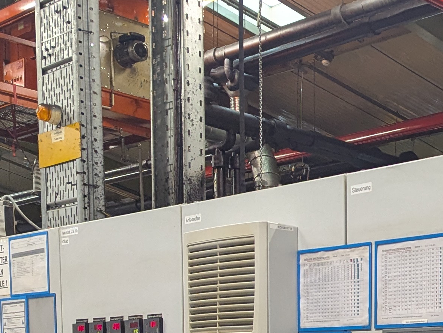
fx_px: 1063
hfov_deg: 21.7
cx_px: 540
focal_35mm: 83
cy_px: 526
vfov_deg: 16.0
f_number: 1.85
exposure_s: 1/144
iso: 567
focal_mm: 6.81
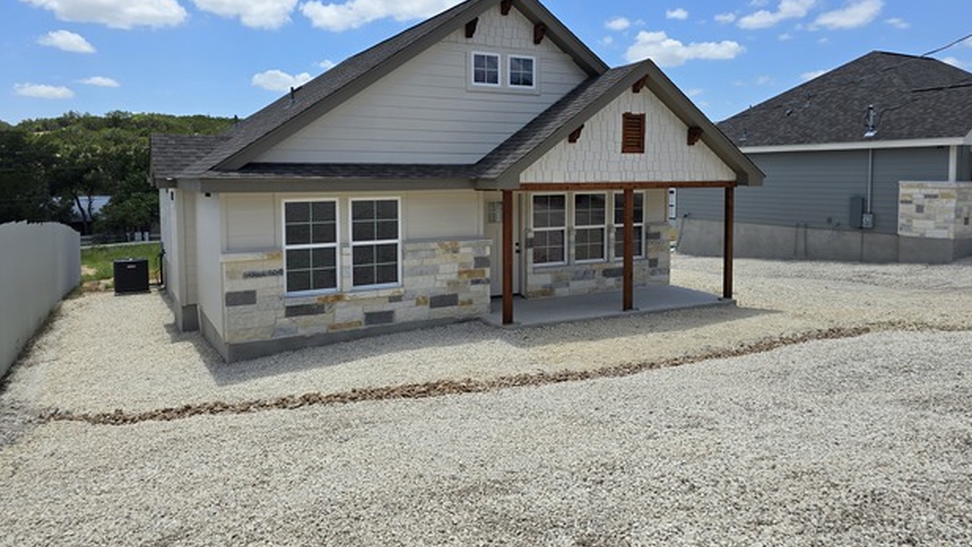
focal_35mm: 26
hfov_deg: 71.9
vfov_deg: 44.1
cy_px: 213
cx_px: 484
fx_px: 670
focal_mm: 6.3
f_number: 1.7
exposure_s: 1/960
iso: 12
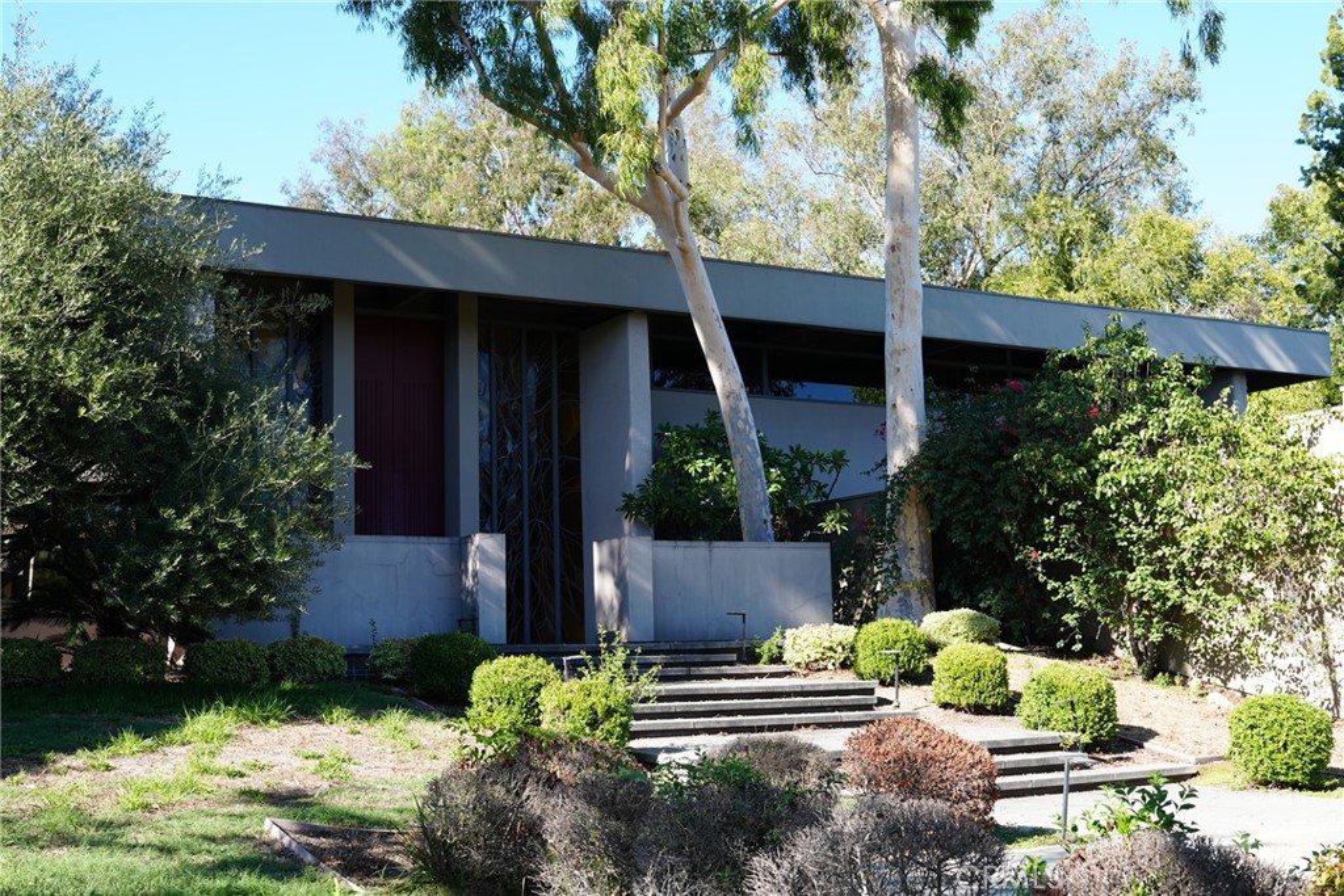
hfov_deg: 45.4
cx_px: 672
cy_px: 448
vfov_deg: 31.2
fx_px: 1605
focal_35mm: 43
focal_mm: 29
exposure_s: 1/160
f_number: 5.6
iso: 100
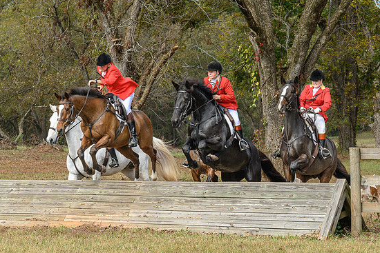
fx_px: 1689
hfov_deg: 12.8
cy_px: 132
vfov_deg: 8.6
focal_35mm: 160
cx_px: 87
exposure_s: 1/500
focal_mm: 95
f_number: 6.3
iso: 400
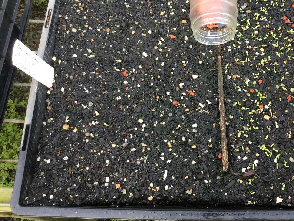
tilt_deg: -62.7
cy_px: 80
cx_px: 171
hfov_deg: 46.6
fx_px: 340
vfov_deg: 35.7
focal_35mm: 40
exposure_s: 1/33
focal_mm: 3.3
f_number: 2.4
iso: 40
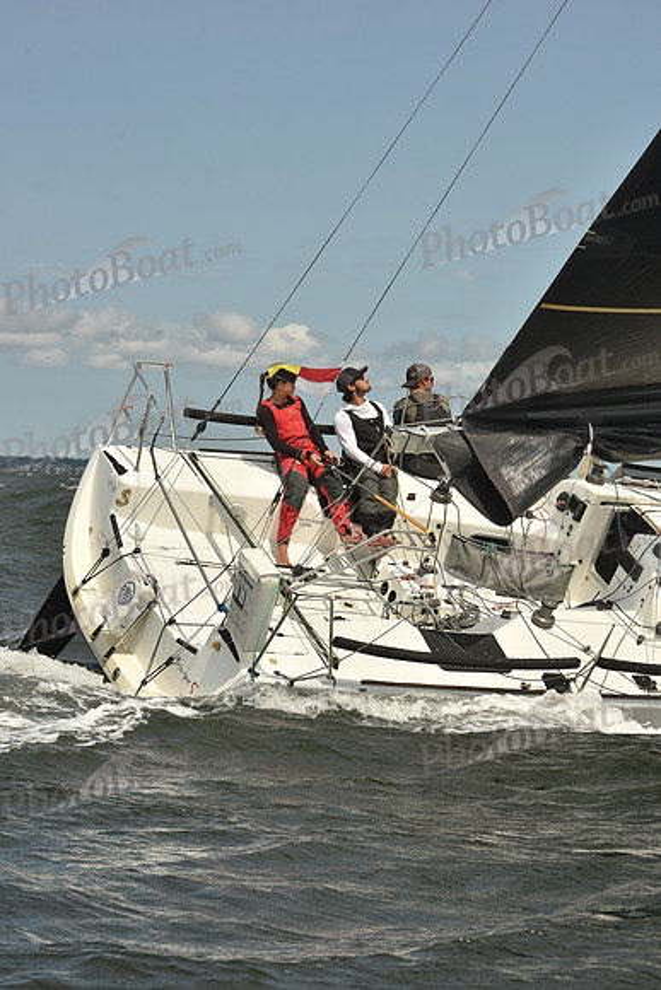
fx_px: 2752
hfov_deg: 13.7
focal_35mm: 100
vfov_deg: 20.4
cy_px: 495
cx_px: 330
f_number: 11
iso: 250
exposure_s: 1/800
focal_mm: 100
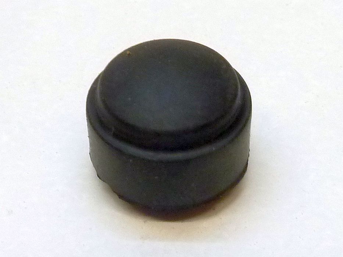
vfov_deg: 54.9
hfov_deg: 69.4
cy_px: 128
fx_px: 248
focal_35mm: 25
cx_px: 172
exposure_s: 1/30
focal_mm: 4.1
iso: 200
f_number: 3.3
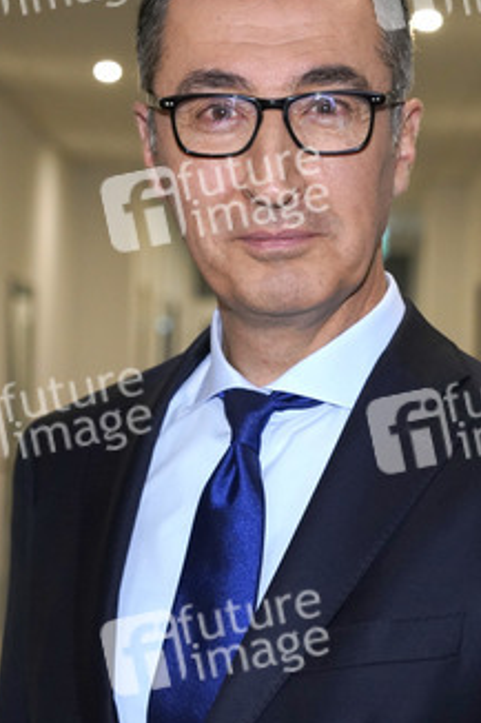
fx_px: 1525
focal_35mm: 76
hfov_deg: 17.9
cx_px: 279
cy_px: 310
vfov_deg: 26.6
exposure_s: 1/60
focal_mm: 62
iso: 2000
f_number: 5
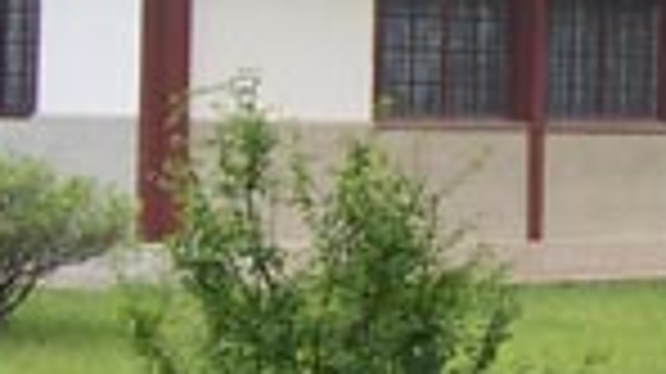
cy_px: -36
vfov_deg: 7.2
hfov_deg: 12.5
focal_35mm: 168
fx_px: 2965
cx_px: 783
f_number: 2.8
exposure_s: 1/350
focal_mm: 6.3
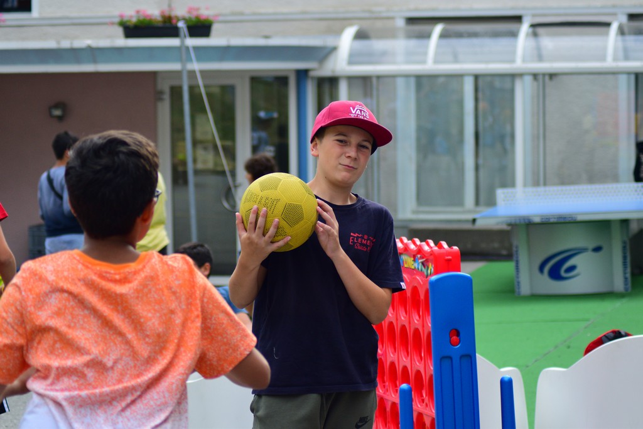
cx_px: 322
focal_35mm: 105
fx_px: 1876
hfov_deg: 19.5
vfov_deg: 13.0
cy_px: 214
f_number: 4
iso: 560
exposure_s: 1/1250
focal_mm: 70
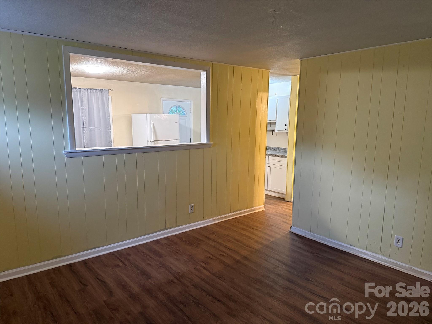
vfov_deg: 56.8
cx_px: 216
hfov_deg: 71.6
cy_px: 162
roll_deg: -0.3
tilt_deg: -7.9
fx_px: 300
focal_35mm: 24
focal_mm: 6.76
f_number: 1.78
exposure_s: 1/40
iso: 640
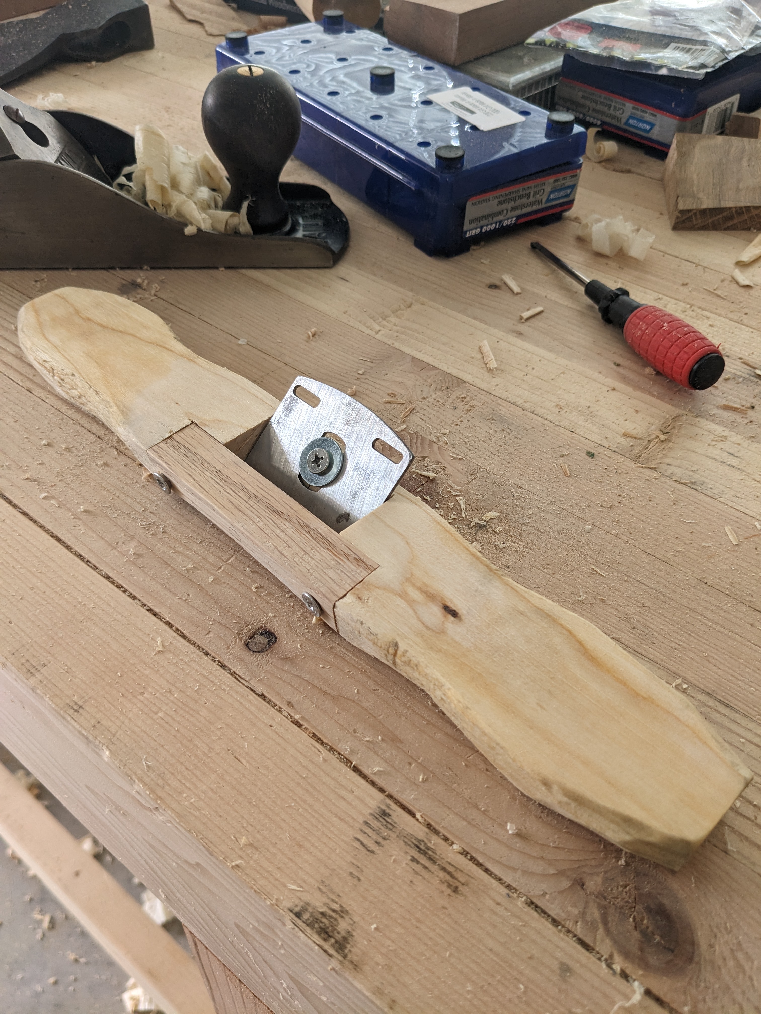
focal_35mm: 27
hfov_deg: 51.4
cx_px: 380
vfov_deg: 65.3
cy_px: 507
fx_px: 791
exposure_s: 1/44.7
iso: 52
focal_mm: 4.38
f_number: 1.73
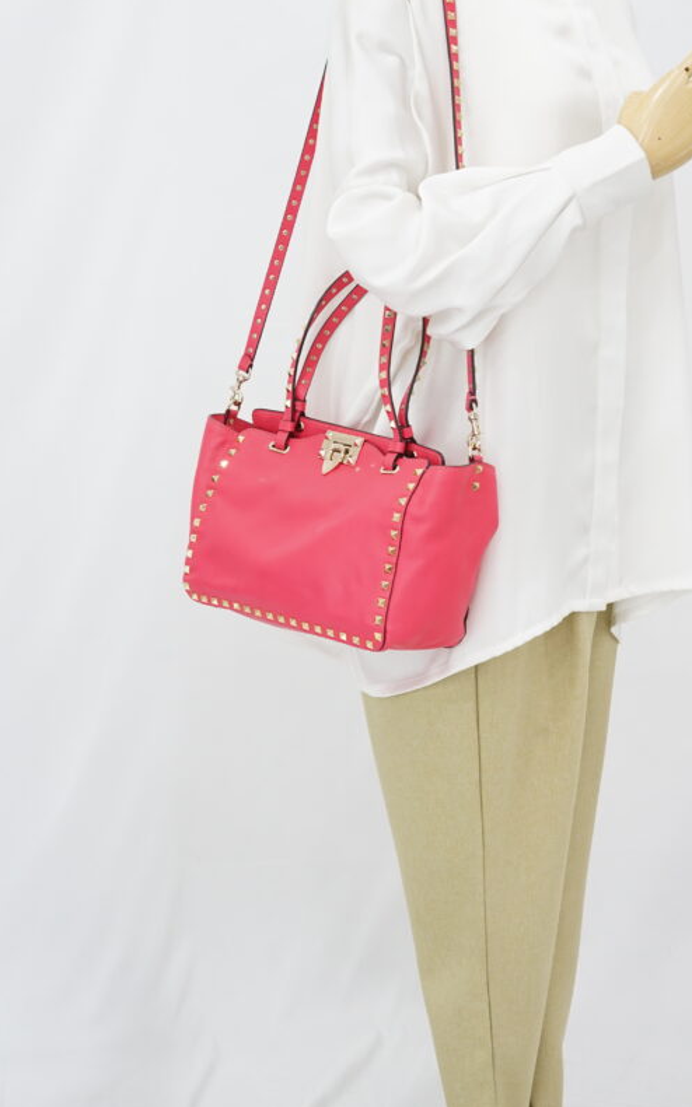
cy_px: 442
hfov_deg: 19.6
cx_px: 466
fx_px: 1993
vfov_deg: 31.0
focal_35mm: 66
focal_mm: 50
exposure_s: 1/8
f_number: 6.3
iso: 640
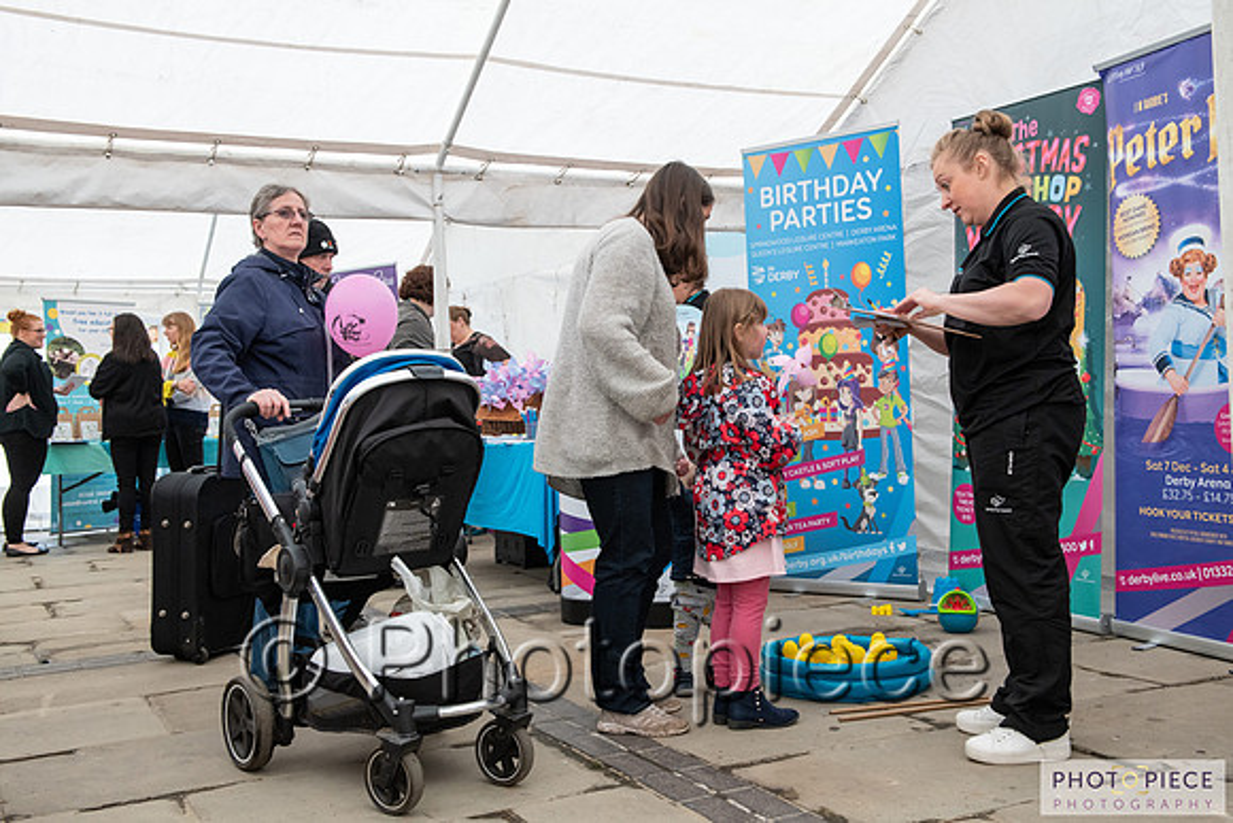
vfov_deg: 37.1
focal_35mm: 36
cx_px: 616
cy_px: 412
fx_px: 1225
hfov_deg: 53.4
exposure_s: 1/200
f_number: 6.3
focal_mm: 35
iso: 900
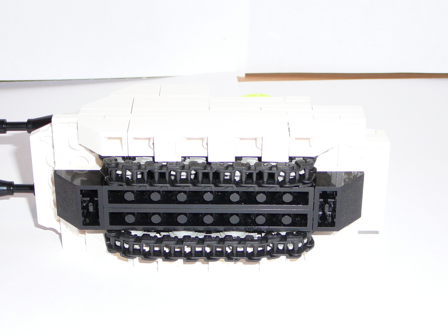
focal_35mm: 81
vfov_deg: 18.2
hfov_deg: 24.1
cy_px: 168
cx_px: 224
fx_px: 1048
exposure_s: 1/30
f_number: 3.6
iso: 100
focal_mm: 9.7
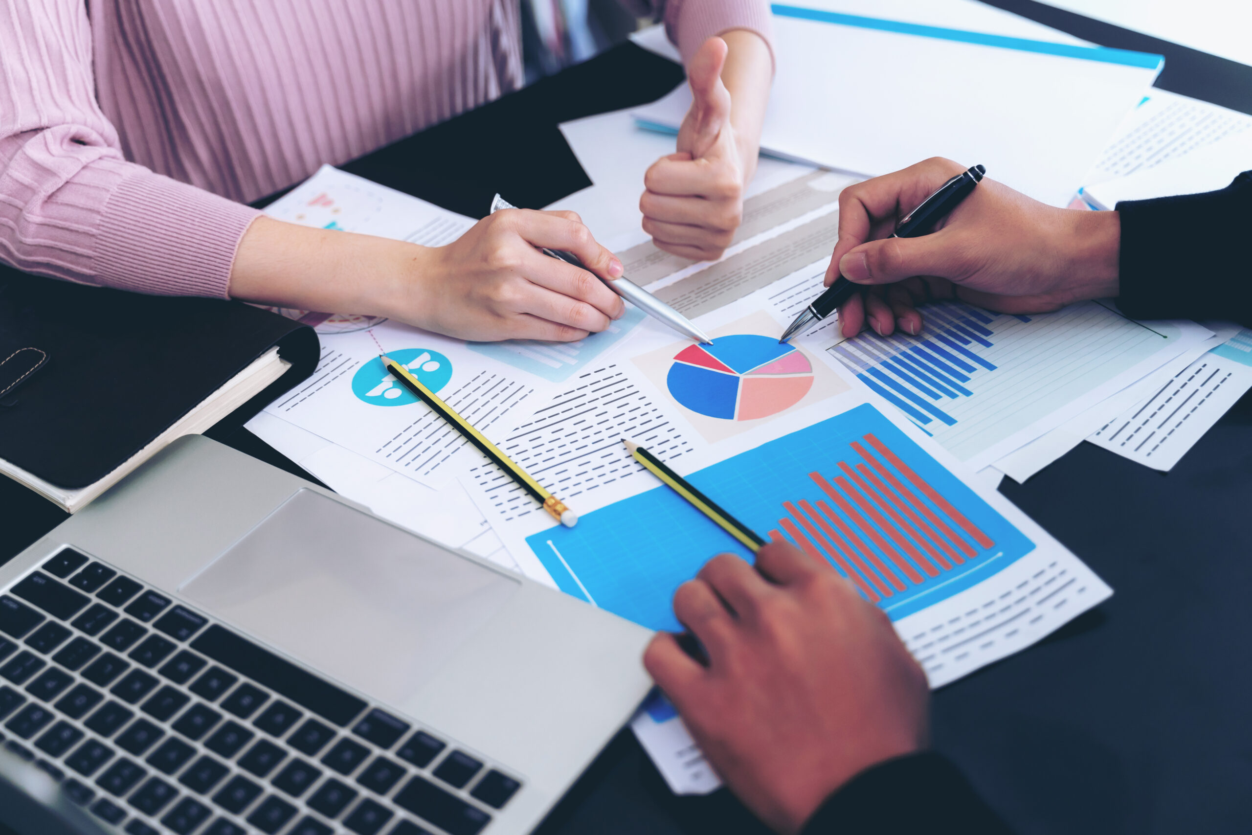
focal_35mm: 44
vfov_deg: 30.5
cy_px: 418
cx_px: 626
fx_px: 1530
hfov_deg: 44.5
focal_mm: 44
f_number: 2.8
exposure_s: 1/160
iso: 400
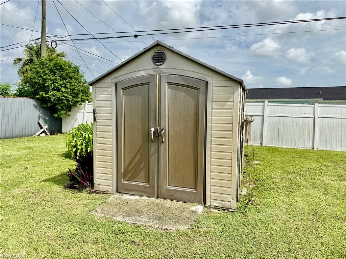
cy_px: 130
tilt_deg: -5.4
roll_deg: -0.5
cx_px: 173
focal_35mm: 24
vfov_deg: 56.8
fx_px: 240
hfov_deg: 71.6
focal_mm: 6.76
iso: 80
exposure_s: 1/8130
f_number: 1.78
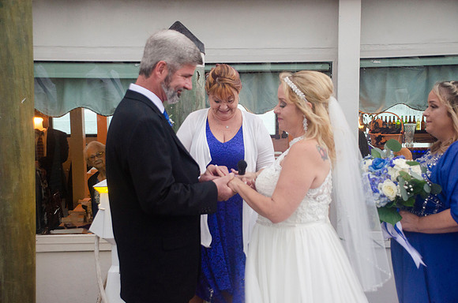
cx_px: 229
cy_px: 152
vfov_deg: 20.5
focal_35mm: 66
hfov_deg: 30.6
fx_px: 838
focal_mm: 44
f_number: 5
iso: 800
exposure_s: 1/30
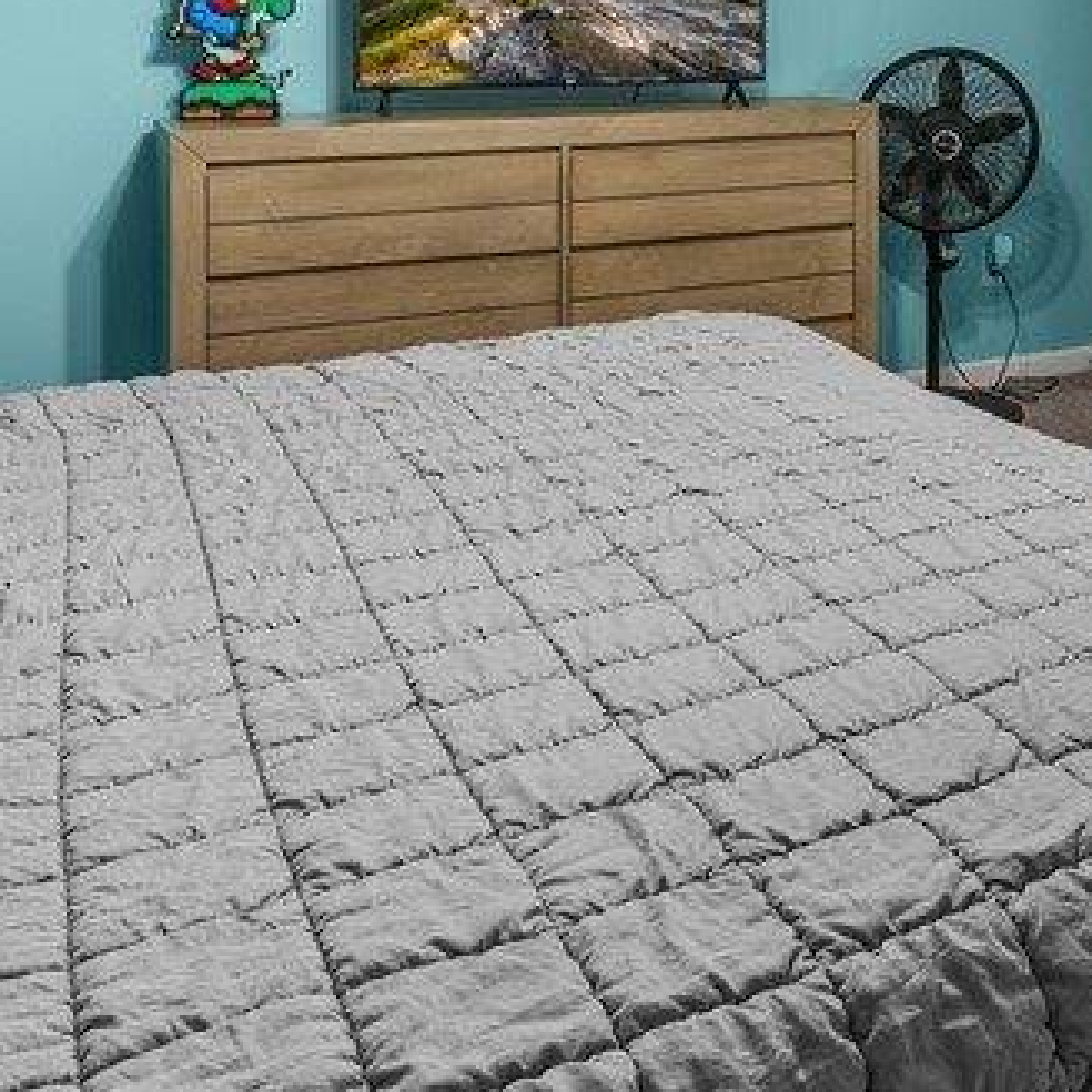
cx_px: 1084
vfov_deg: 34.4
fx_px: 1606
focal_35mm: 45
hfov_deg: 34.3
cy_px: 13
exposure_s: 2
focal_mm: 16
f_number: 11
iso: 400
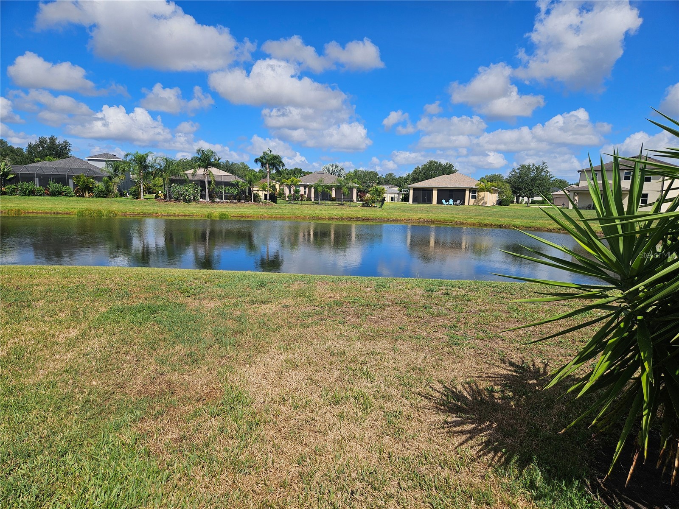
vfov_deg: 58.9
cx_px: 340
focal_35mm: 23
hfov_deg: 73.9
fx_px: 451
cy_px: 254
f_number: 1.8
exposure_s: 1/2890
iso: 25
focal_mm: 5.4
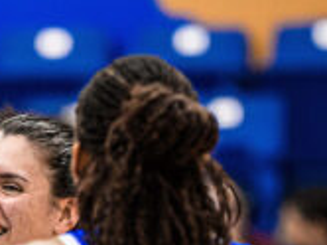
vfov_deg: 1.8
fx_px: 7622
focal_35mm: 808
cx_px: -179
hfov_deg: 2.5
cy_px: 375
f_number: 3.2
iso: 3200
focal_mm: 200
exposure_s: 1/1600
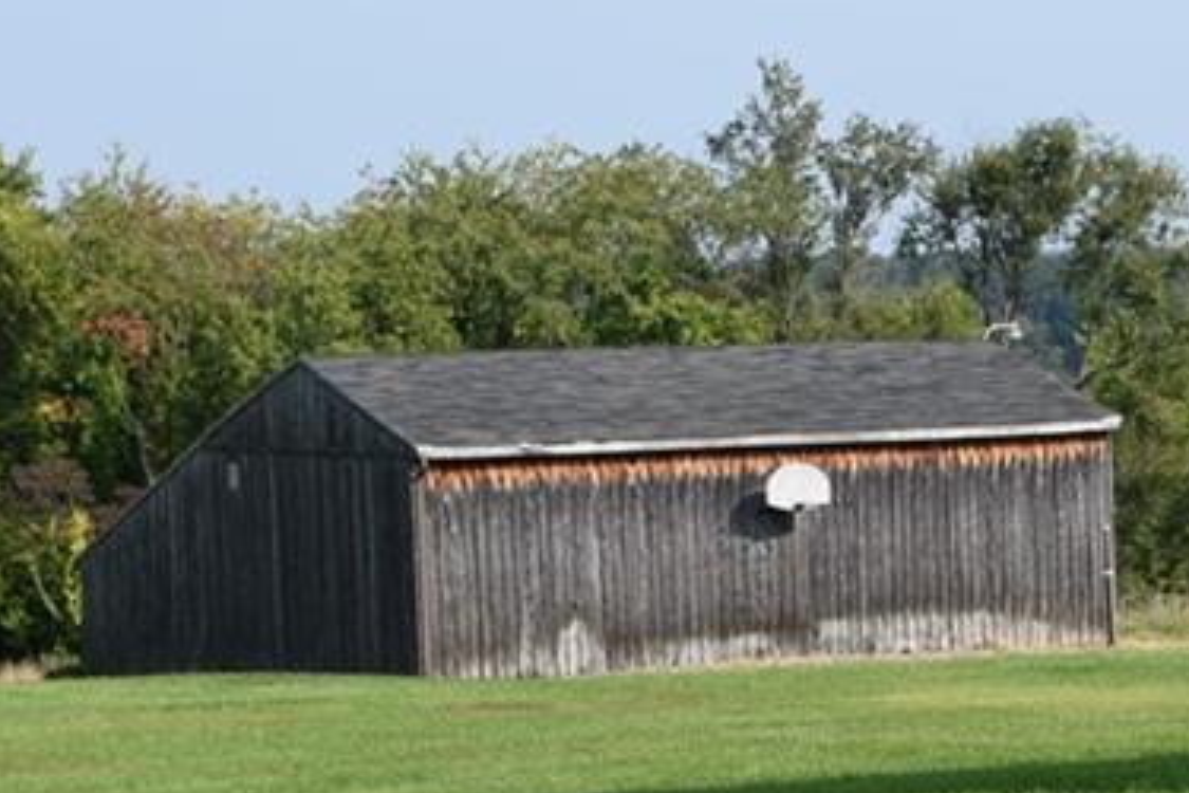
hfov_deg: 16.3
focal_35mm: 123
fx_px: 4062
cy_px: 488
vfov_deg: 11.1
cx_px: 1160
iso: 200
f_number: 9
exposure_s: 1/320
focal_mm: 30
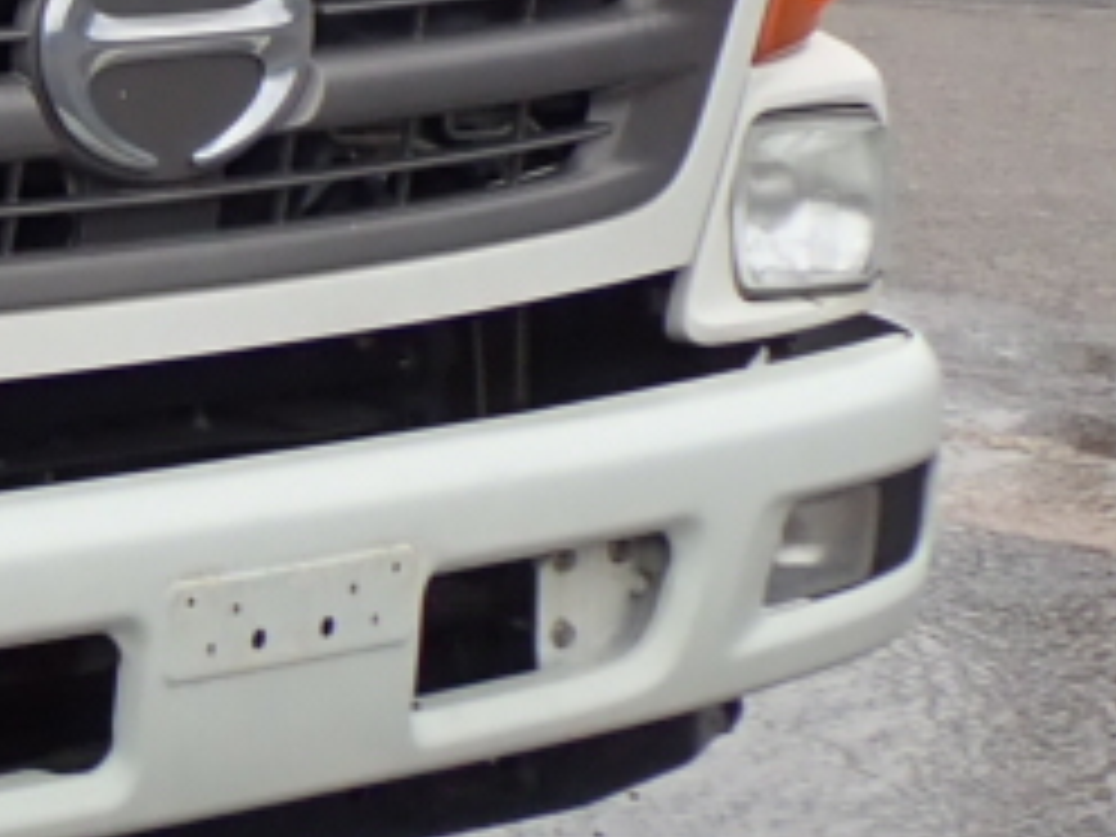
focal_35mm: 165
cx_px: -1066
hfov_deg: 11.0
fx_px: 5320
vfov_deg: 8.5
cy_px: -832
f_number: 3.2
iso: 100
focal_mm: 5.87
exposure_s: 1/400
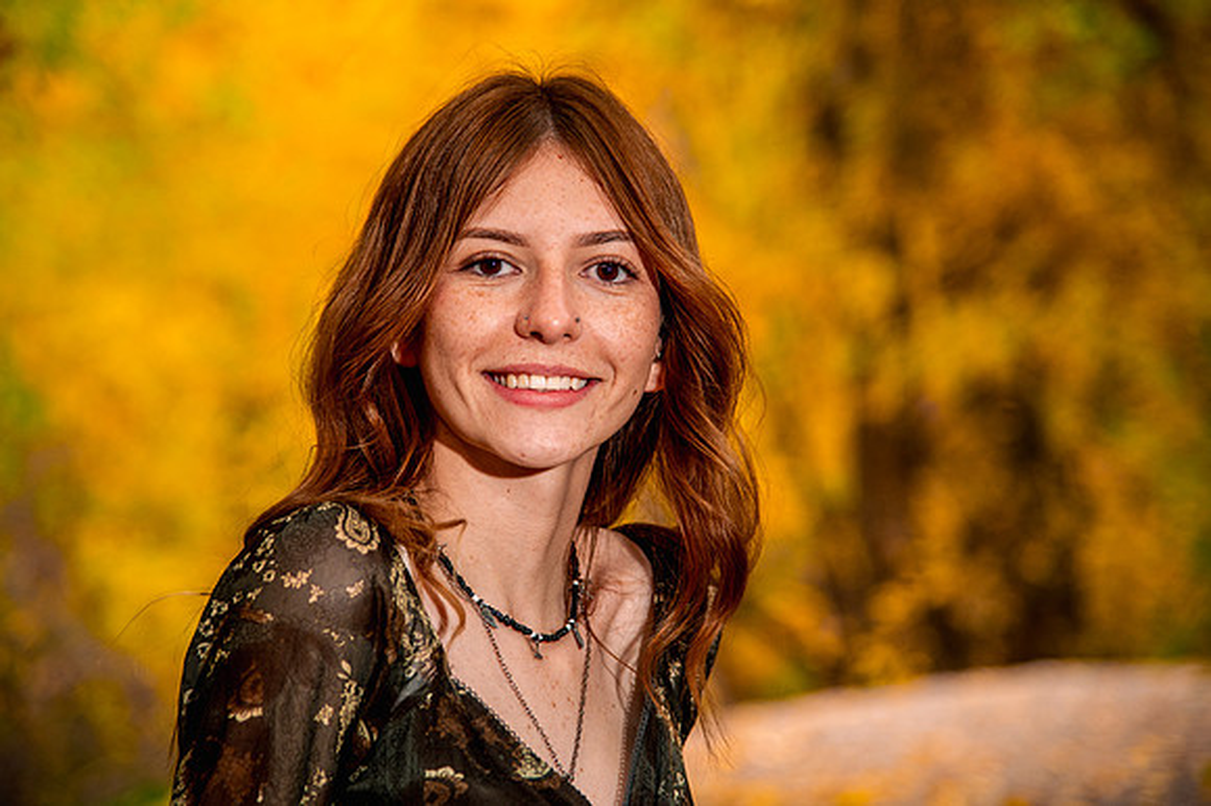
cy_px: 378
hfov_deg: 16.1
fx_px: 4282
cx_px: 568
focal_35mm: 127
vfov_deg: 10.8
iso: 640
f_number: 4
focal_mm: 120
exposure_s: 1/80
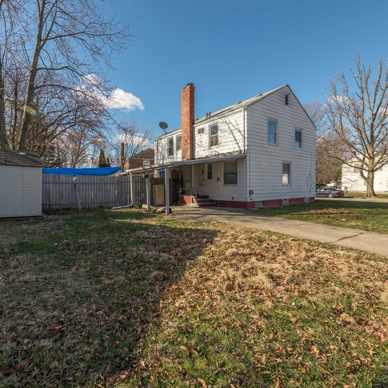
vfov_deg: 80.7
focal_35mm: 18
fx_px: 228
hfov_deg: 80.5
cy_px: 194
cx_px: 175
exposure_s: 1/500
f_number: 9
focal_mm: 14
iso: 200
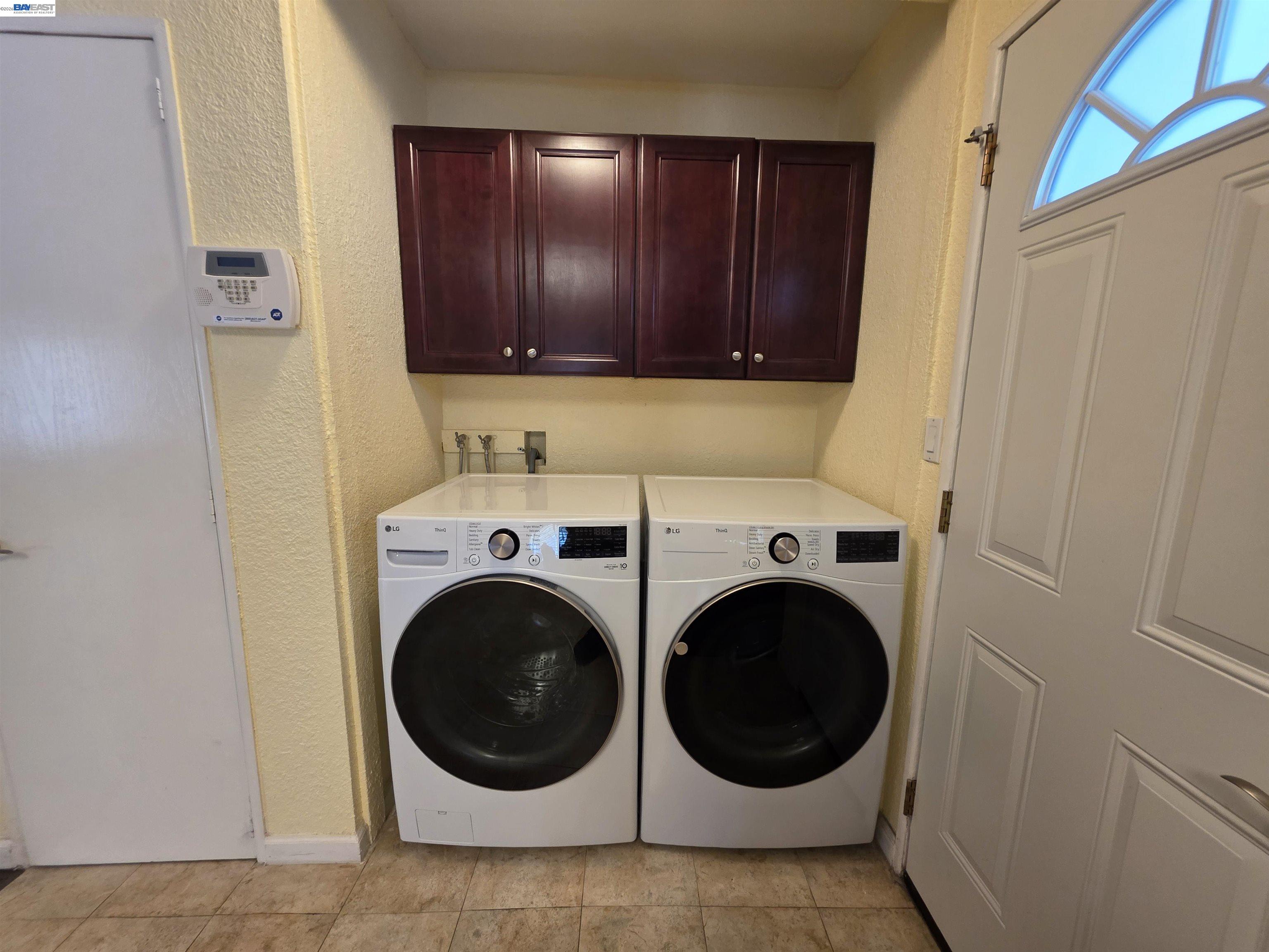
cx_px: 634
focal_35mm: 13
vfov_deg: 89.9
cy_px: 476
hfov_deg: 106.2
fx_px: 477
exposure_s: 1/60
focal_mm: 2.2
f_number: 1.9
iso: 200
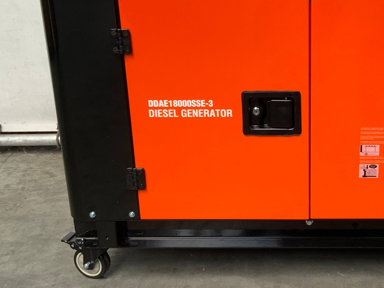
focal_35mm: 54
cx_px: 305
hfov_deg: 34.5
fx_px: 599
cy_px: 114
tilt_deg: -18.3
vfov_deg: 27.0
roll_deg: -1.8
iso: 32
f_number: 1.8
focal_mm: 3
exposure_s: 1/122
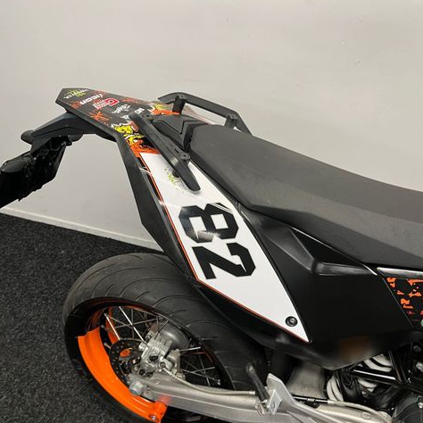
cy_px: 212
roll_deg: +0.2
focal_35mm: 31
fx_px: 429
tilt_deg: -37.1
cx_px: 234
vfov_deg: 52.5
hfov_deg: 52.4
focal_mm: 5.1
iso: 100
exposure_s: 1/50
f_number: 1.6
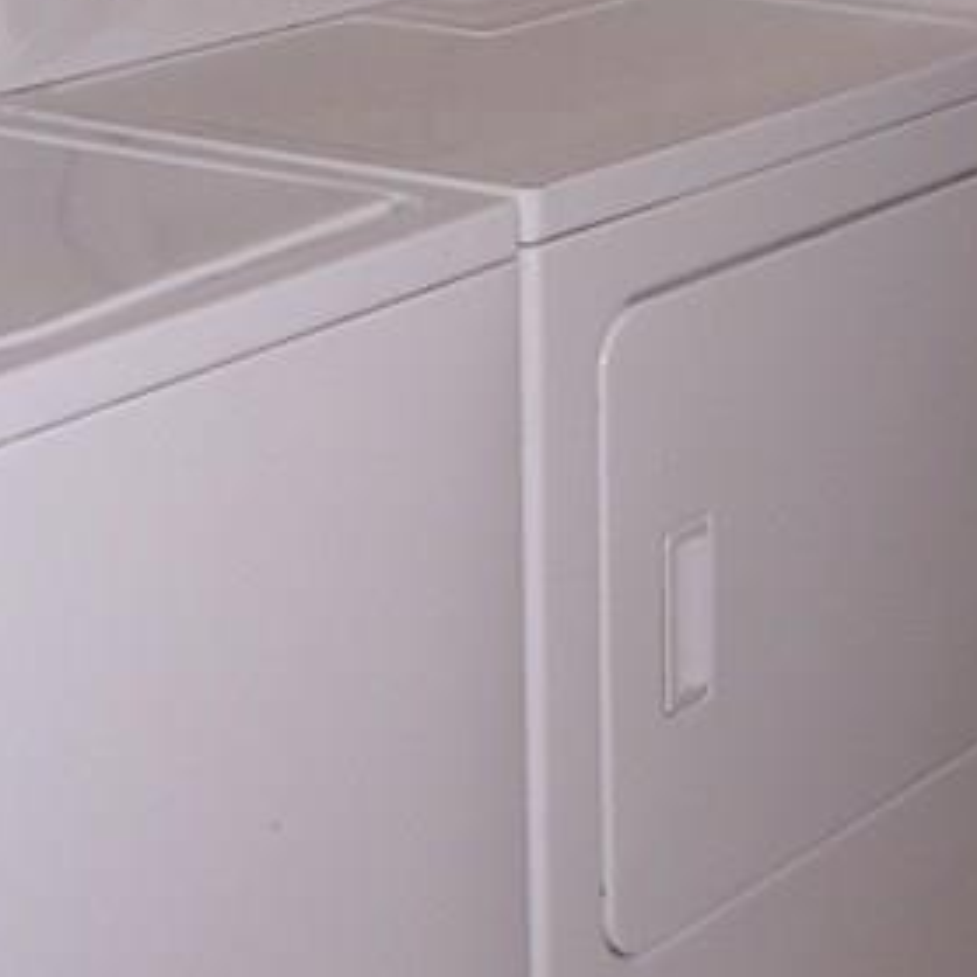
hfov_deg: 16.2
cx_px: 707
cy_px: 56
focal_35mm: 107
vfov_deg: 16.0
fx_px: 3417
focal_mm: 5.5
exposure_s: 1/60
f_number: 2.8
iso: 80
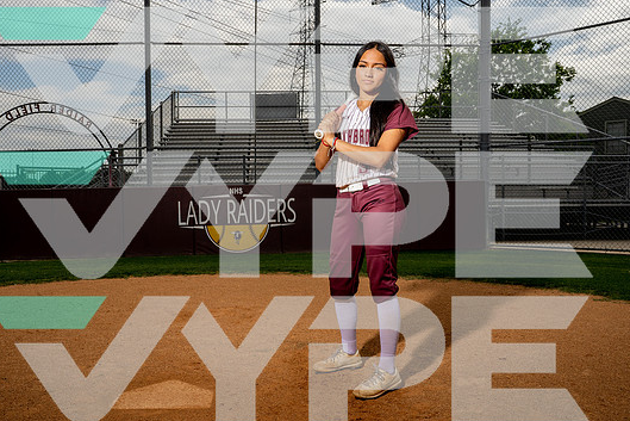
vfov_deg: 38.9
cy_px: 215
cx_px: 289
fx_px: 595
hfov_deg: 55.7
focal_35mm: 34
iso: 100
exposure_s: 1/250
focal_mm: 31
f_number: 16
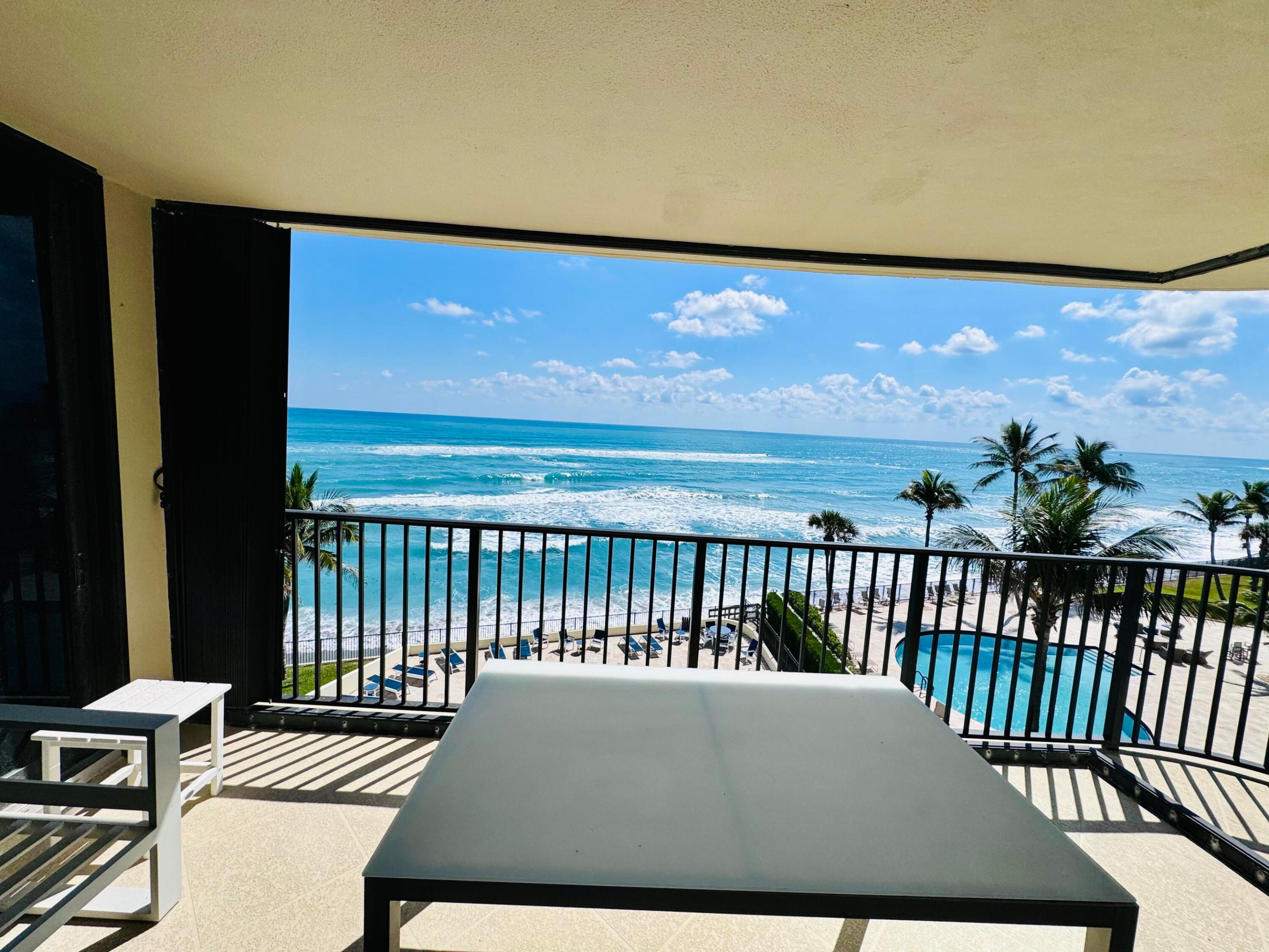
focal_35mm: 14
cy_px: 476
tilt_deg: -7.3
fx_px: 513
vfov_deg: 85.7
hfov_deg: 102.1
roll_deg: -3.1
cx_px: 634
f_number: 2.2
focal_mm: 2.22
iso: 32
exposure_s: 1/4630
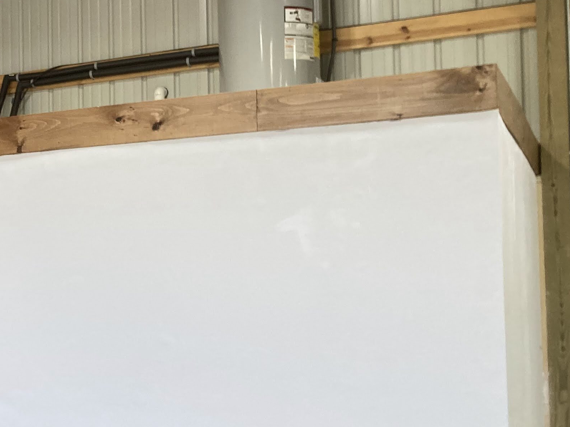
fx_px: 1169
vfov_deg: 20.7
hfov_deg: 24.7
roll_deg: +0.1
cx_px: -117
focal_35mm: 71
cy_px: 281
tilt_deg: +1.2
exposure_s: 1/120
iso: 50
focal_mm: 3.99
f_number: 1.8
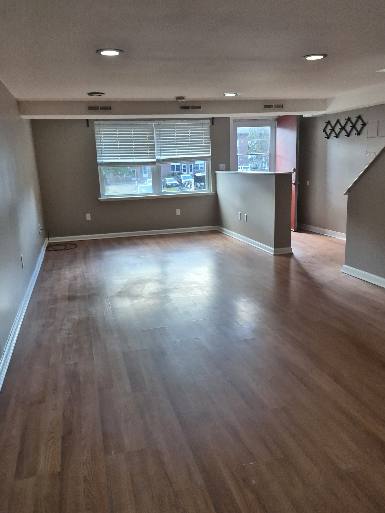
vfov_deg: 63.5
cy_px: 260
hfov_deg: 49.7
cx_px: 182
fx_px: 415
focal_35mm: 28
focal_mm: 5.4
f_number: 1.8
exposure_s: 1/180
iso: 125
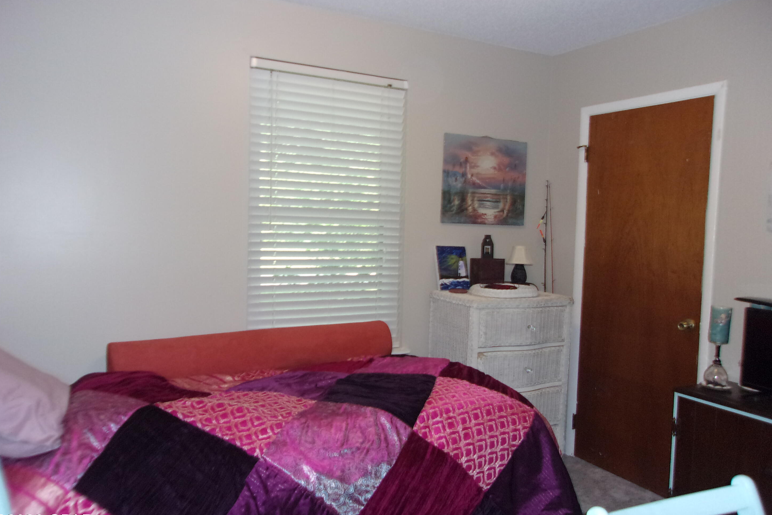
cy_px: 249
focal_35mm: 29
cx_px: 391
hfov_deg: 63.7
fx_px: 622
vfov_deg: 45.0
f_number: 3
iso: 200
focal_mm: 4.9
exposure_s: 1/34
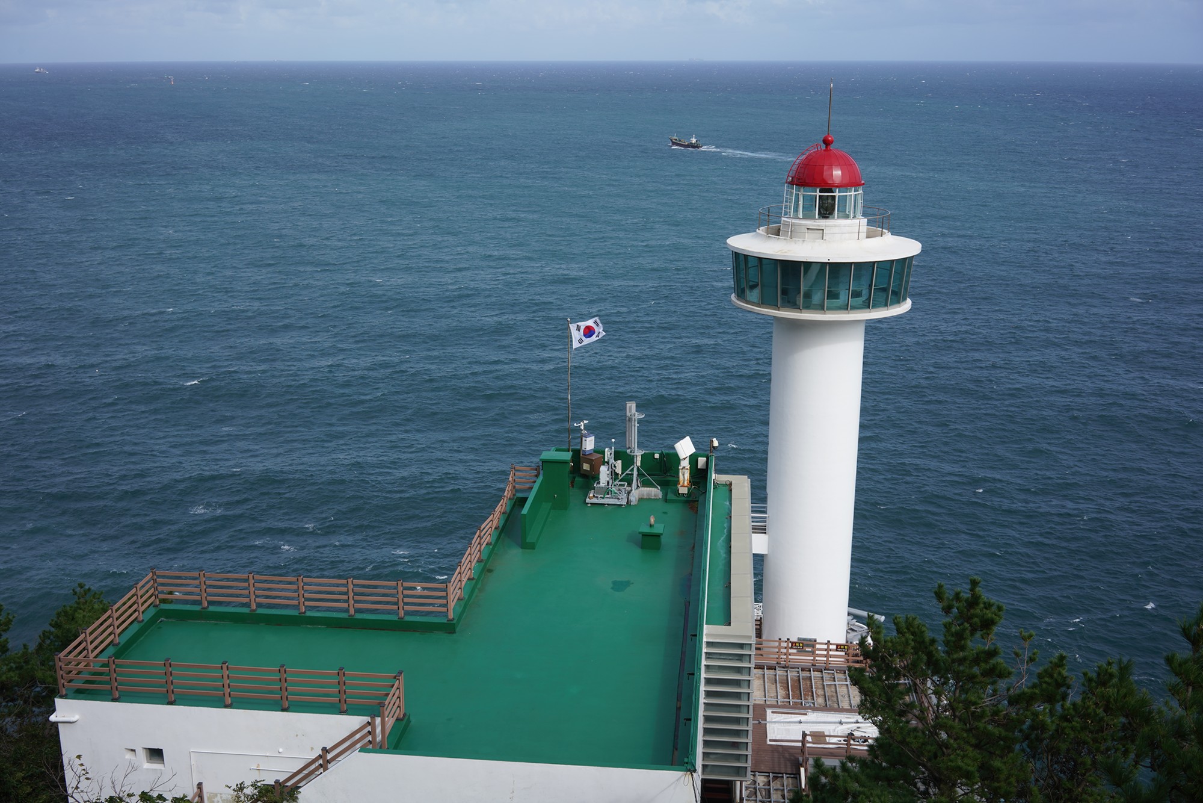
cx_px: 602
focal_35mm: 35
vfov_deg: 37.9
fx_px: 1170
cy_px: 402
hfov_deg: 54.4
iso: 100
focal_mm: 35
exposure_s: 1/100
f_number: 13
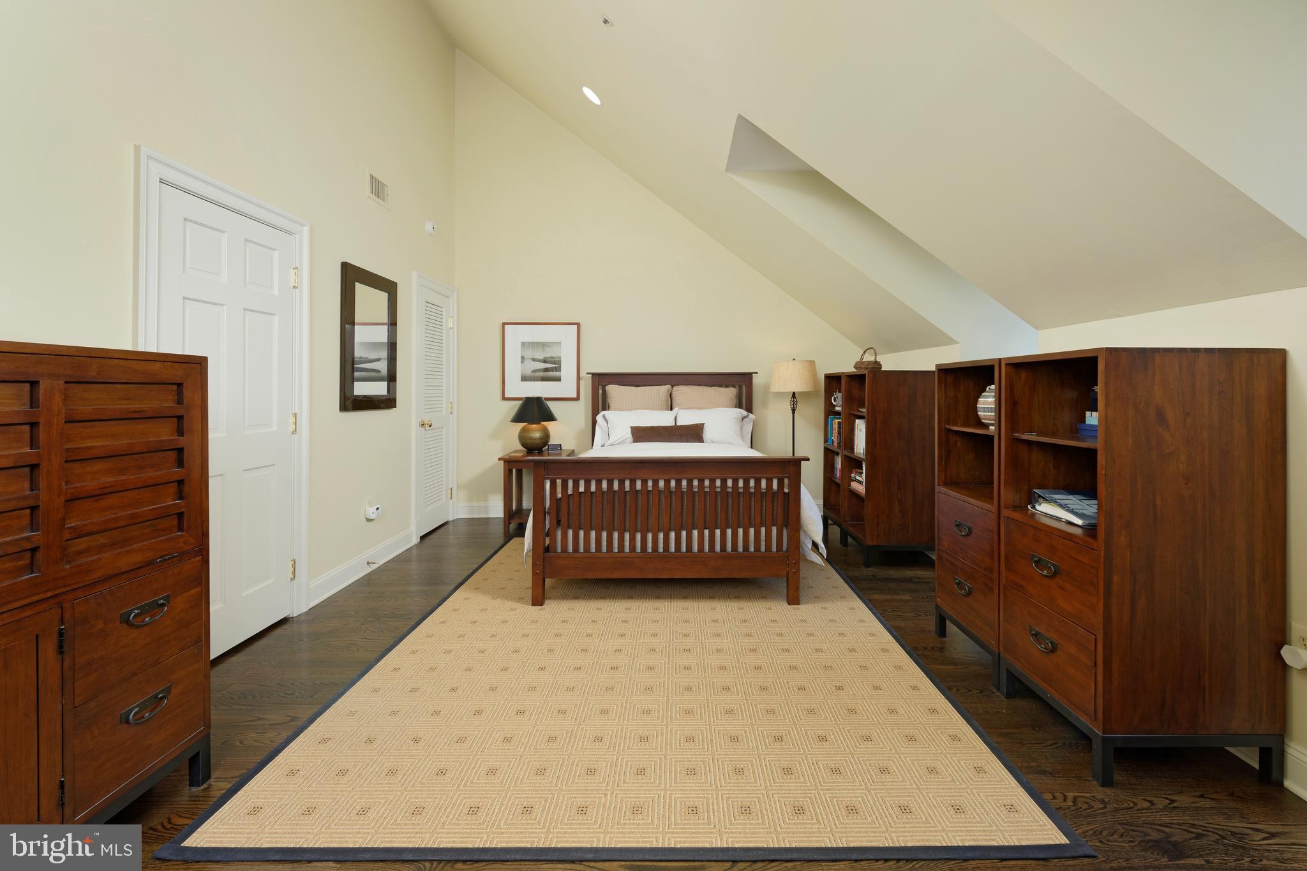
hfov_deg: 104.2
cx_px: 654
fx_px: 508
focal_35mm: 14
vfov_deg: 81.2
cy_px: 436
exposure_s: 1/60
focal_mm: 14
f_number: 10
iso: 320
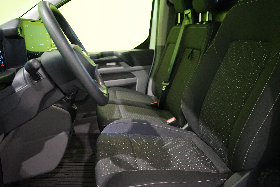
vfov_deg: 43.6
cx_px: 140
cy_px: 94
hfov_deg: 61.9
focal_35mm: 30
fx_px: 233
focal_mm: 30
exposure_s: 1/80
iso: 6400
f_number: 3.5
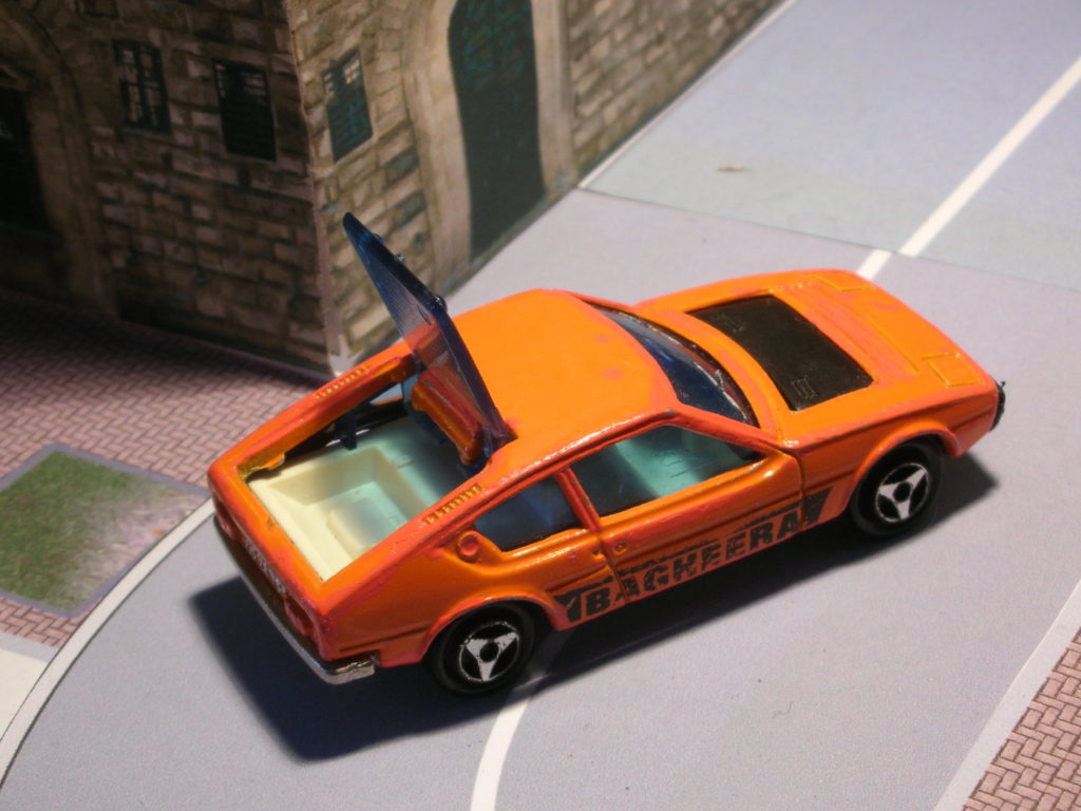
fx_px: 2686
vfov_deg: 17.2
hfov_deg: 22.8
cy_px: 406
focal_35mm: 86
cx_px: 540
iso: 61
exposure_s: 1/3.9
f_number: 4.8
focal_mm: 14.3
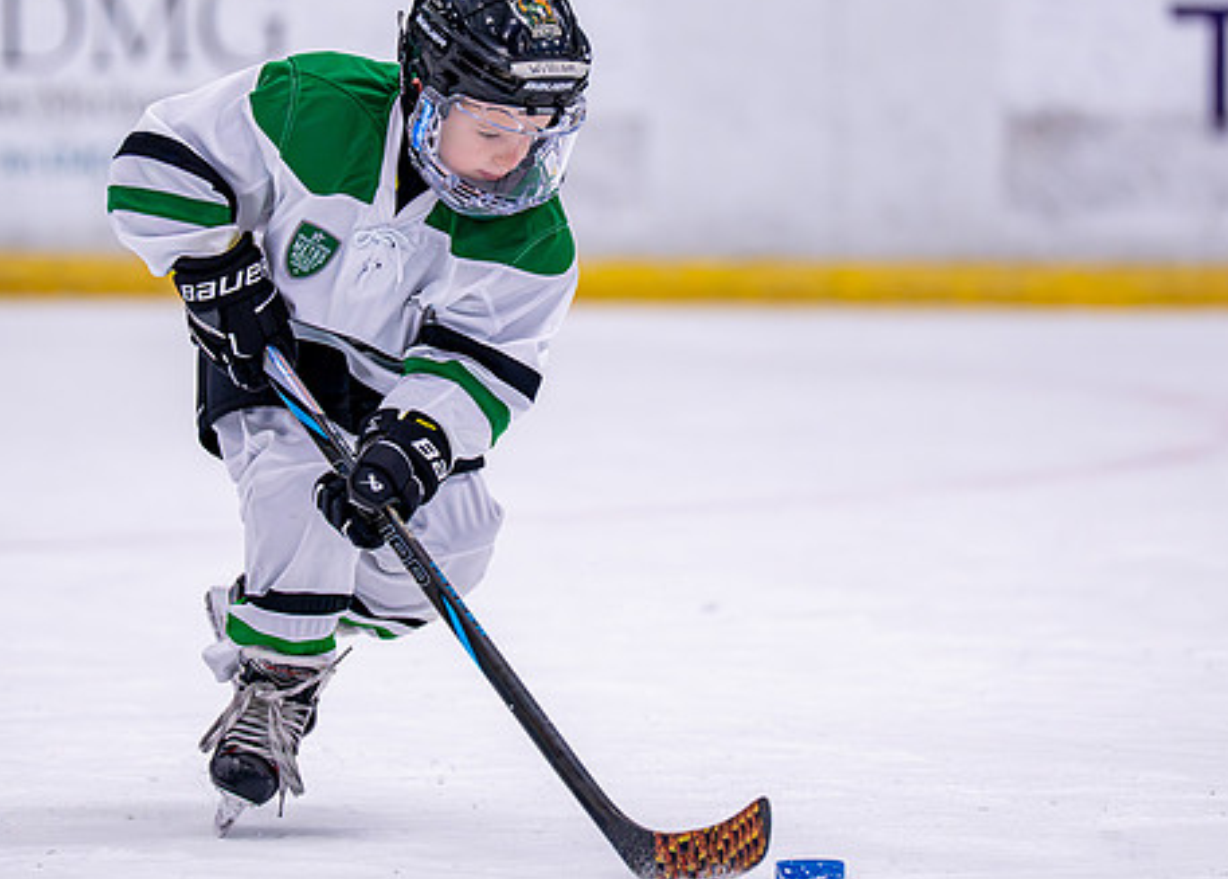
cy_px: 320
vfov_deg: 4.1
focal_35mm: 351
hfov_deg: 5.7
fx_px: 12249
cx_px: 558
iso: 2500
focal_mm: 200
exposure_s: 1/1250
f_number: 2.8
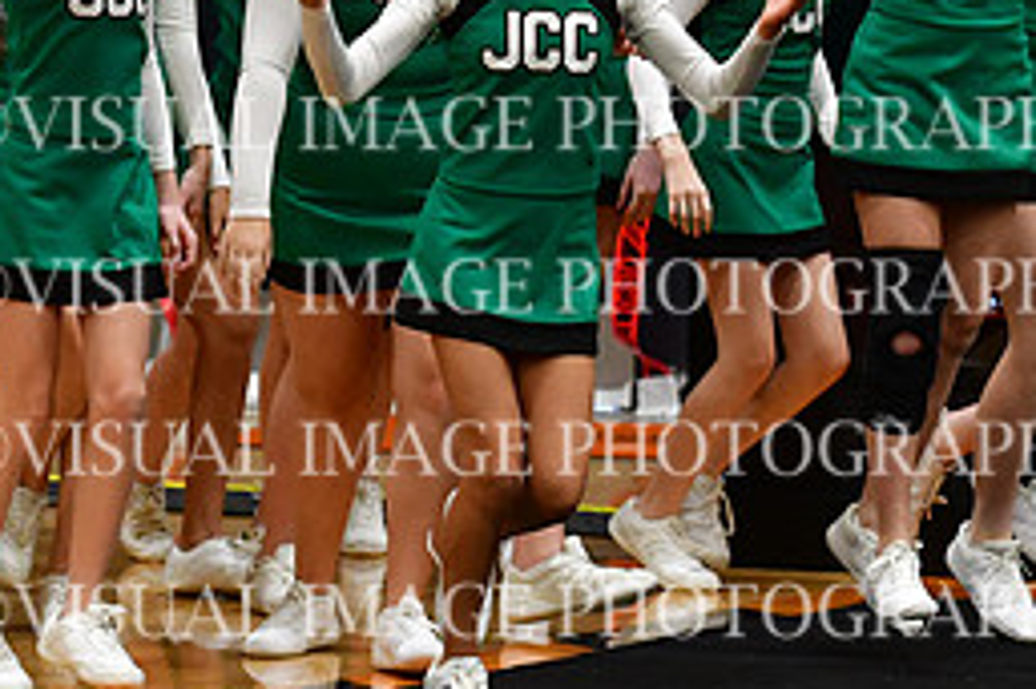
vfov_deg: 2.7
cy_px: 42
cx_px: 536
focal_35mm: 508
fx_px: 14609
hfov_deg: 4.1
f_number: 3.5
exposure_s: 1/500
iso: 4000
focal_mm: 150
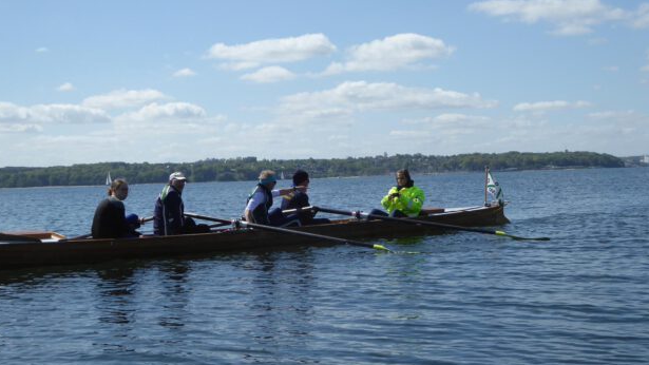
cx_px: 322
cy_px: 229
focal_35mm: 63
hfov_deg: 33.3
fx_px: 1084
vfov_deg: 19.1
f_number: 4.2
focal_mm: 10.3
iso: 100
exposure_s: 1/1000
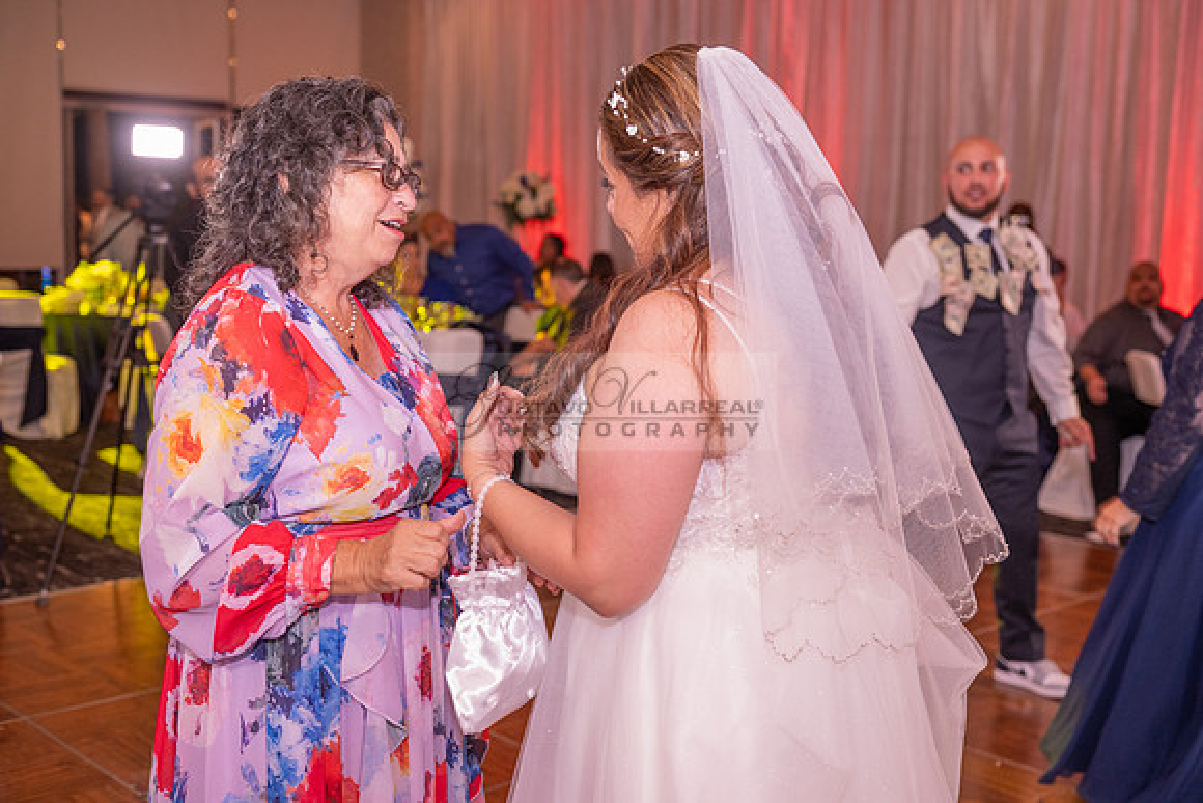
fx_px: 1471
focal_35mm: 44
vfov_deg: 30.5
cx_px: 602
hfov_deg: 44.5
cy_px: 402
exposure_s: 1/125
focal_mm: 44
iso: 1600
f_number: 3.5
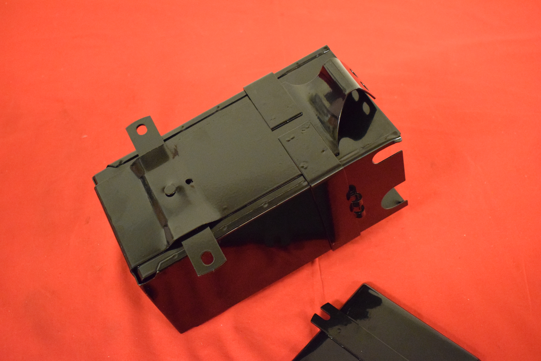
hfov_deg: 41.1
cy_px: 180
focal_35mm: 48
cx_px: 270
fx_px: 721
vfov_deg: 28.1
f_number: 5
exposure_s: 1/60
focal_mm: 32
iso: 8000
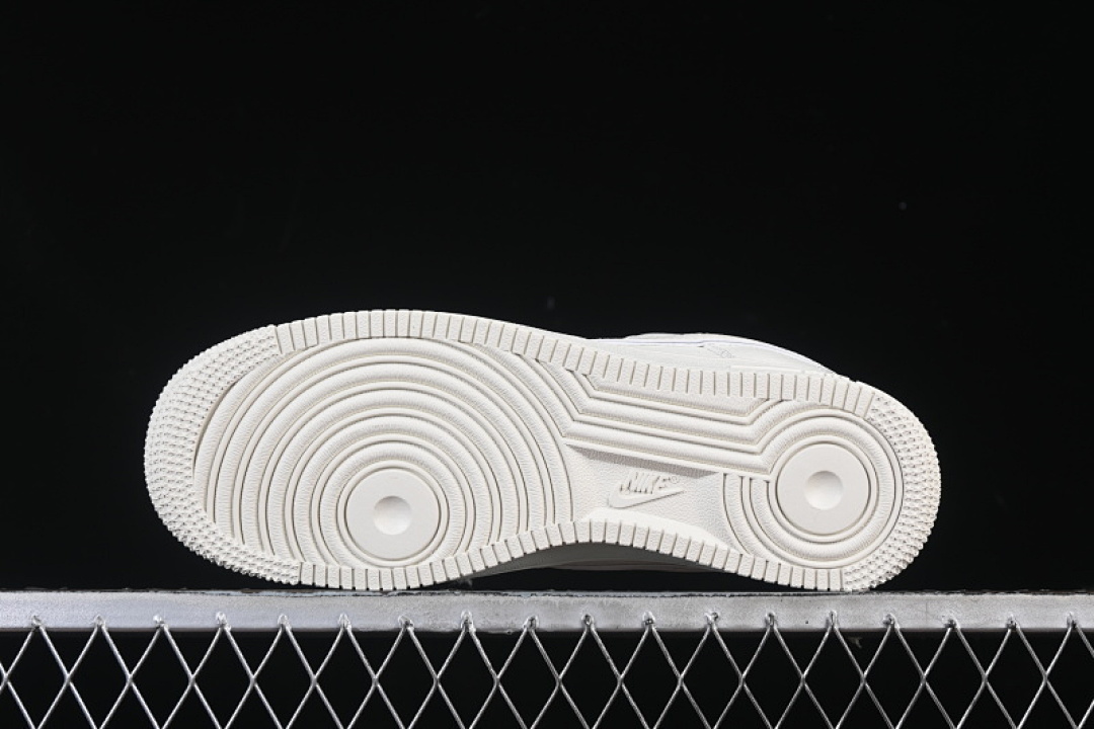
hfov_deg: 27.0
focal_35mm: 75
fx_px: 2279
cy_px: 364
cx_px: 547
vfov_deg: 18.2
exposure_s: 1/80
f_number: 8
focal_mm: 50
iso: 160
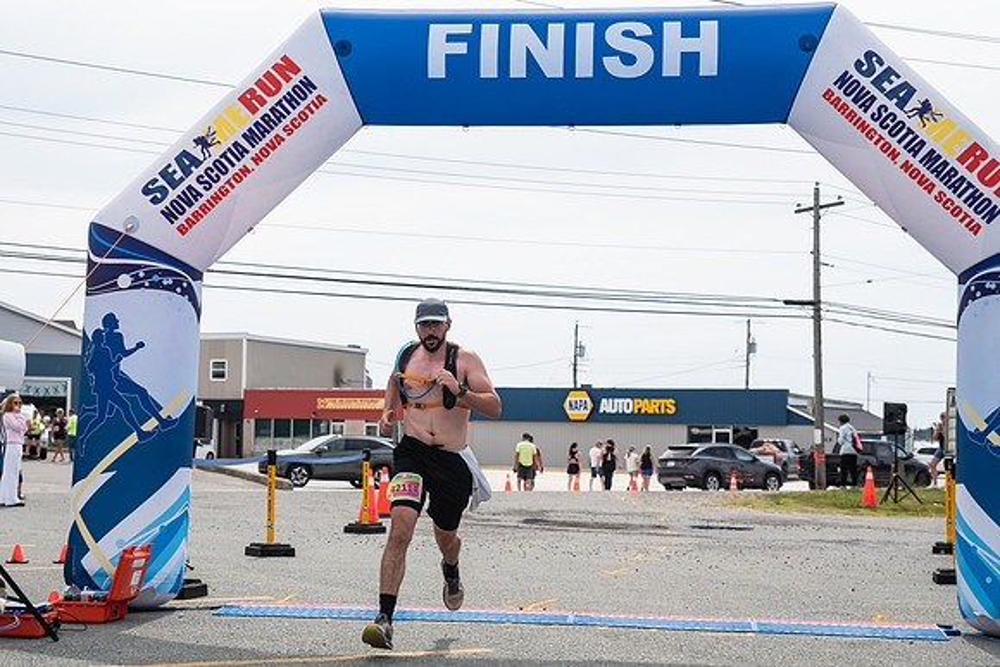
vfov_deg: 22.2
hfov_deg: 32.7
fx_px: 1702
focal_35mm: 61
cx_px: 446
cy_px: 369
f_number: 4
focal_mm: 52
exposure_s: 1/4000
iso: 800
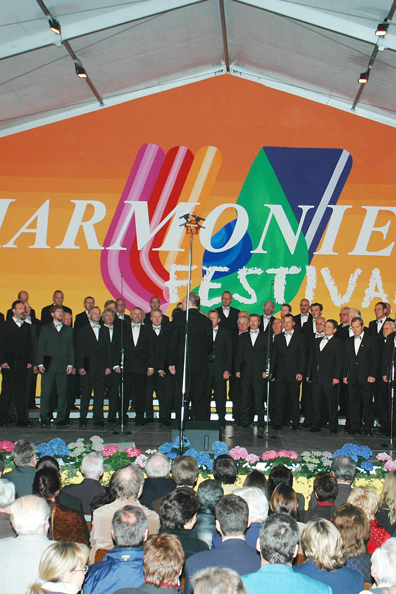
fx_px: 1056
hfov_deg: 21.2
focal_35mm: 64
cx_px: 217
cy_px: 298
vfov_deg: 31.4
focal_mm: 28
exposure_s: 1/500
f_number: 4
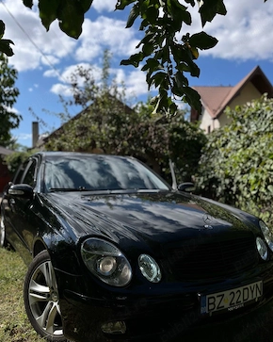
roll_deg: -0.4
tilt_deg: -1.3
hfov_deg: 51.5
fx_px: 283
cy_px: 185
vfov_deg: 62.2
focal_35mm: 28
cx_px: 136
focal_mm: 5.1
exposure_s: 1/3311
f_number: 1.6
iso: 50
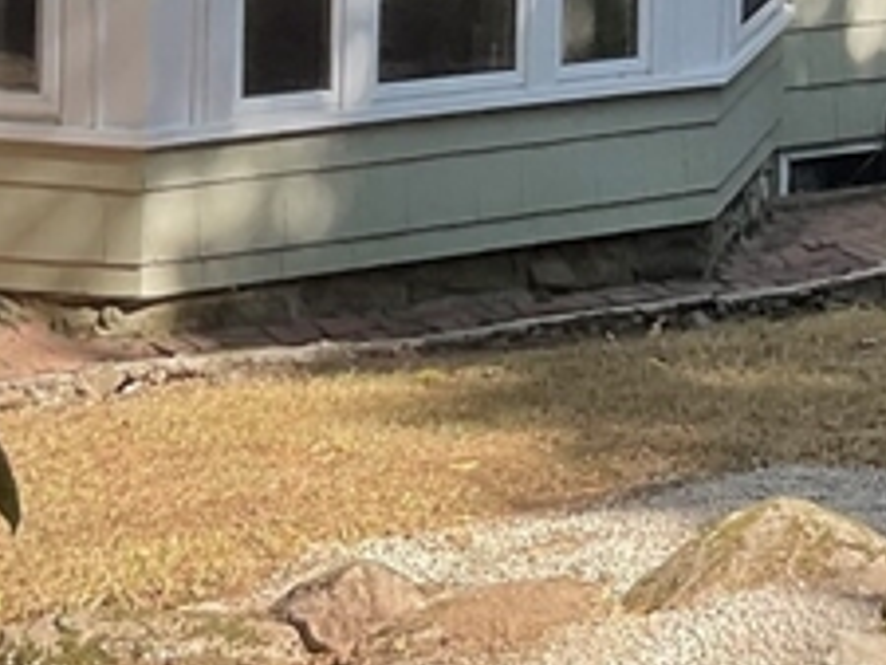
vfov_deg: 10.8
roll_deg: -2.5
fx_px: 3380
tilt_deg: -5.0
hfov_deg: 14.4
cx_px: 1118
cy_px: -334
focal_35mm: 132
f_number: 1.8
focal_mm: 3
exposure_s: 1/394
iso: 16
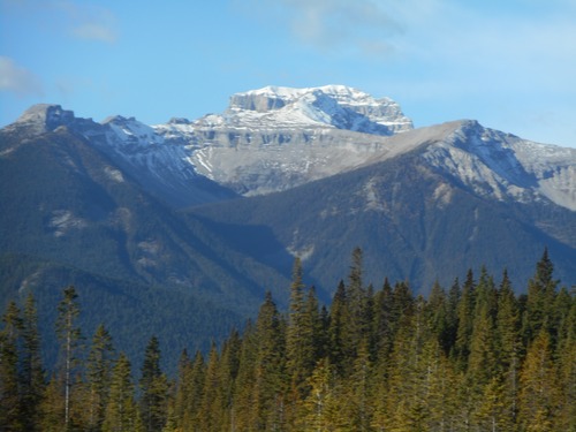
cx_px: 288
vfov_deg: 8.5
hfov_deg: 11.3
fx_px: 2912
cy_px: 216
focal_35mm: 175
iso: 80
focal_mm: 31.4
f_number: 6.4
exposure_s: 1/250
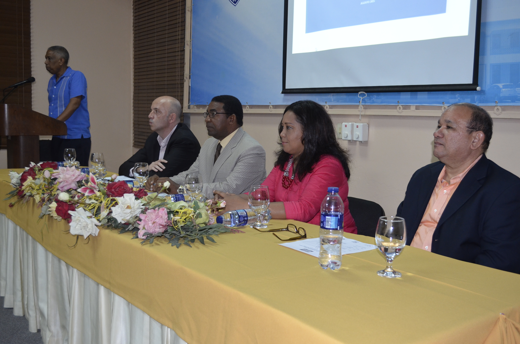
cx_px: 260
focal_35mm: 36
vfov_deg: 36.7
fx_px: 519
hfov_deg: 53.2
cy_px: 172
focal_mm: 24
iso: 1100
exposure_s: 1/60
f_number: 4
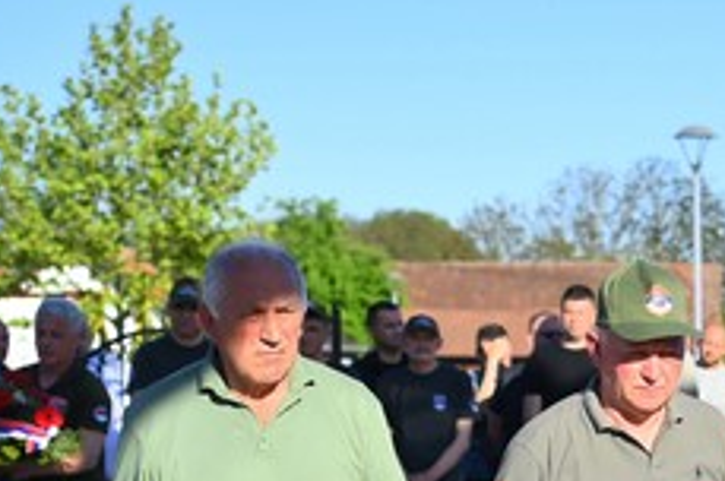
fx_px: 3097
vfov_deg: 8.8
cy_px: 625
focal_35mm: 154
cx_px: 864
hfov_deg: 13.0
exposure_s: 1/8000
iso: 500
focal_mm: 44
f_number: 3.2
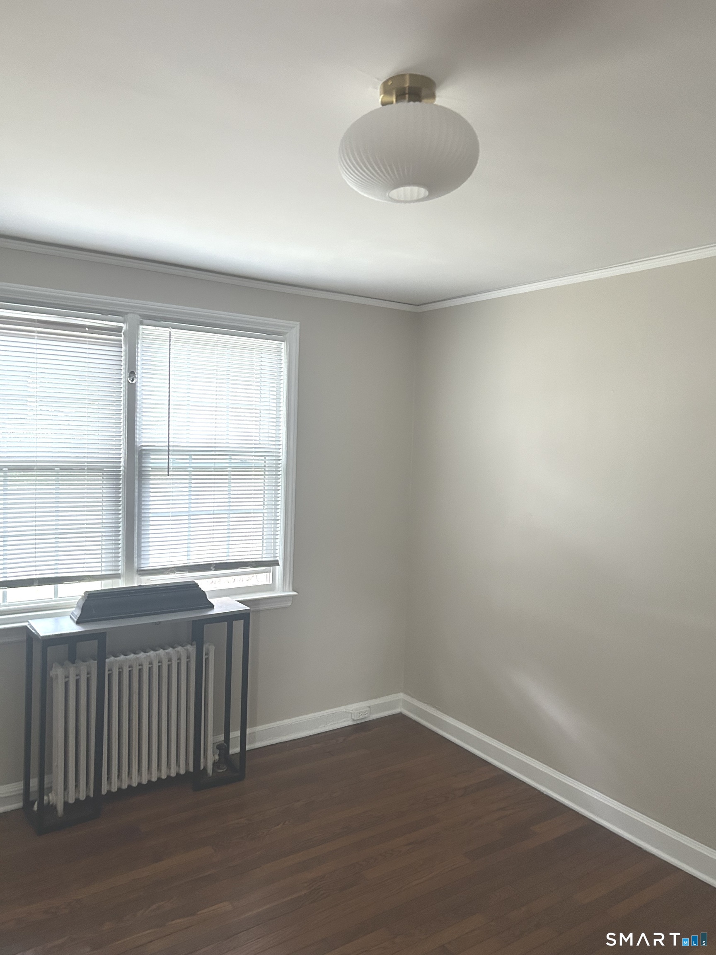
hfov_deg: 53.1
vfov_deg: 67.3
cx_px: 358
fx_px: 717
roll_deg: -1.9
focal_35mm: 26
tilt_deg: -1.4
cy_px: 478
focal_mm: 5.7
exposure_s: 1/60
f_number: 1.5
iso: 400
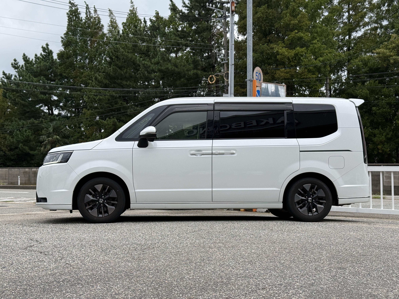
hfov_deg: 39.7
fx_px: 553
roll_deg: -0.2
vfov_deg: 30.3
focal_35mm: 48
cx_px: 200
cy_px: 150
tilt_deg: +2.8
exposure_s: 1/2667
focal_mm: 6.76
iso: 64
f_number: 1.78
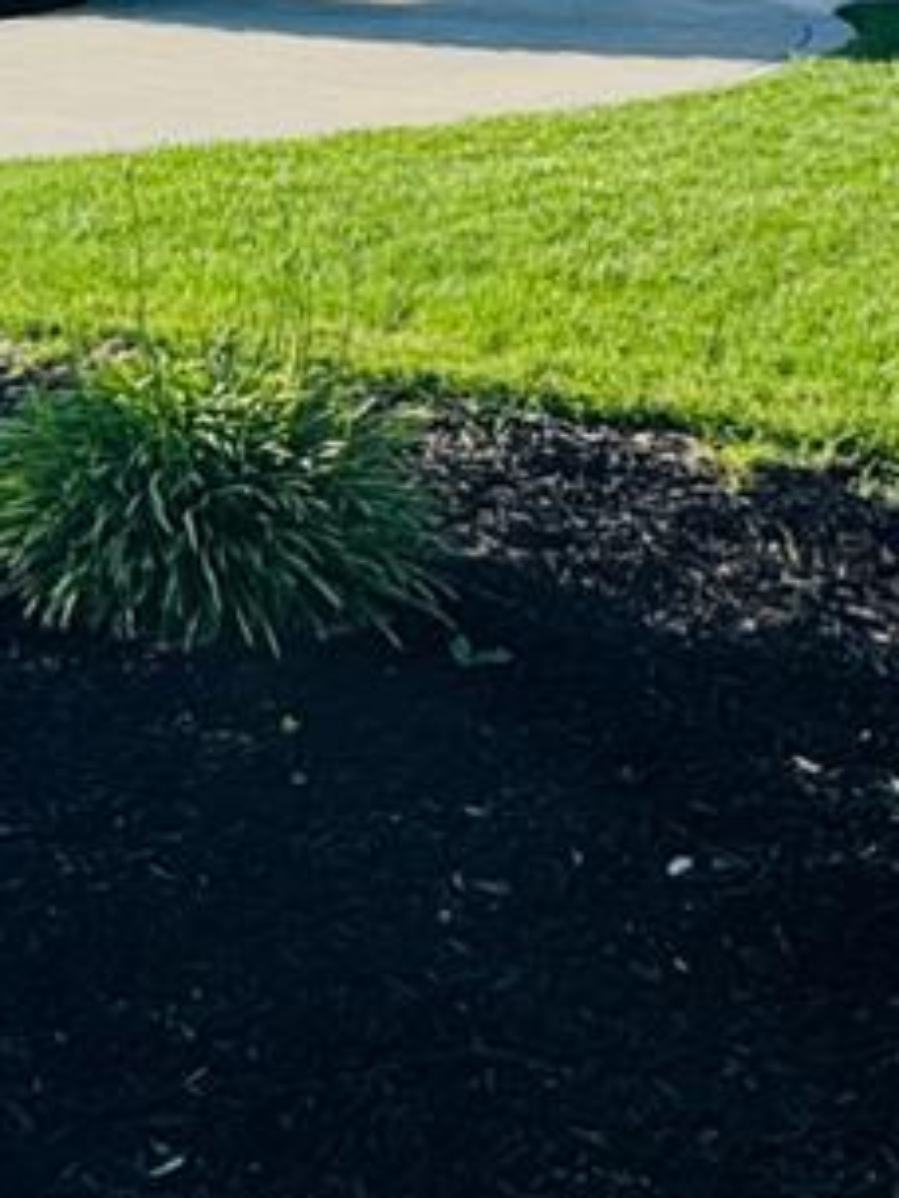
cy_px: 51
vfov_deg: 26.9
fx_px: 2389
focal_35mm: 69
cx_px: -156
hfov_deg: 20.1
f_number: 2.2
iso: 50
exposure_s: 1/1506
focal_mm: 2.22
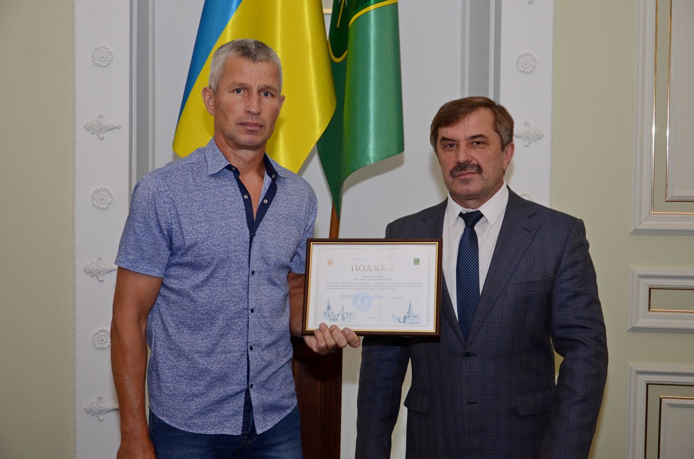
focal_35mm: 63
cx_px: 347
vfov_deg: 21.5
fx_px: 1212
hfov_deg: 32.0
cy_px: 230
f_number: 4.8
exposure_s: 1/250
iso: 800
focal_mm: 42
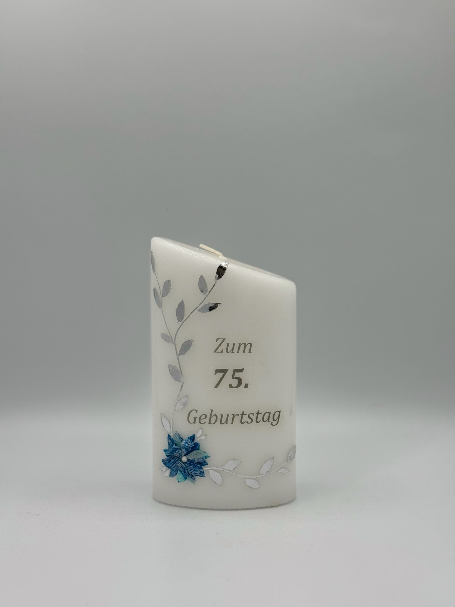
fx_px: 841
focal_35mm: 48
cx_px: 228
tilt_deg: -6.4
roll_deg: +1.4
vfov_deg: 39.7
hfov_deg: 30.3
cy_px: 304
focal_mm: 6.76
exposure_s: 1/3610
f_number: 1.78
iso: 64
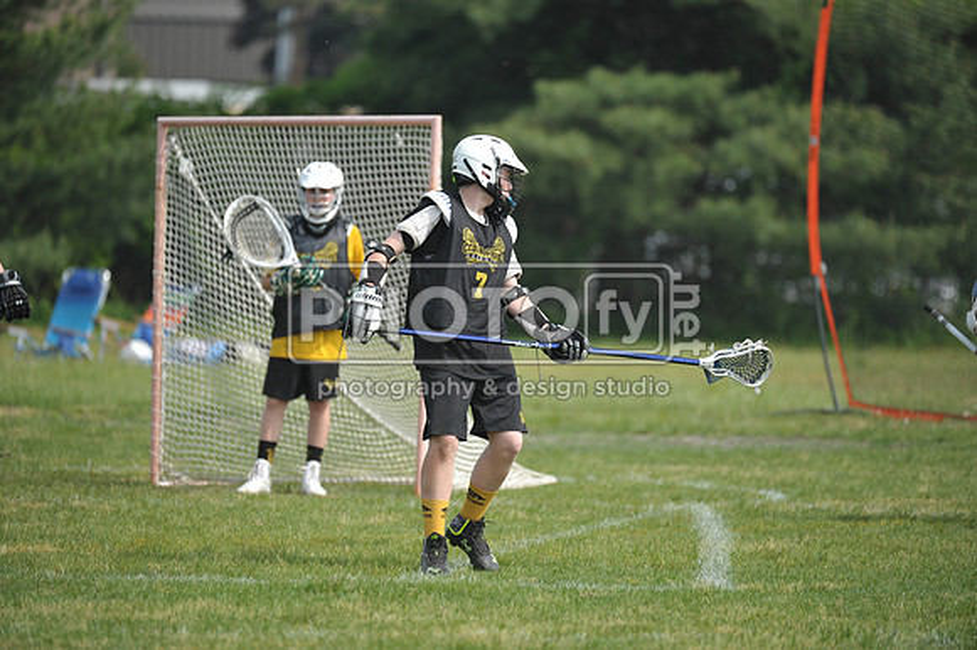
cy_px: 325
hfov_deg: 6.2
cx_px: 488
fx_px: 8950
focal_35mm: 330
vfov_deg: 4.2
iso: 640
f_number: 4
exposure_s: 1/2500
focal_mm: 330
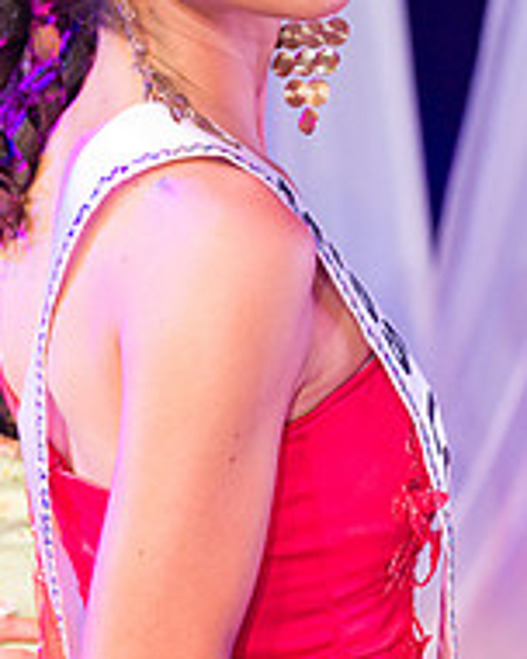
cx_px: 264
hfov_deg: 11.2
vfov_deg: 13.9
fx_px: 2691
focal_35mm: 138
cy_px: 156
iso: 4000
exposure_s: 1/160
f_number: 5
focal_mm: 62
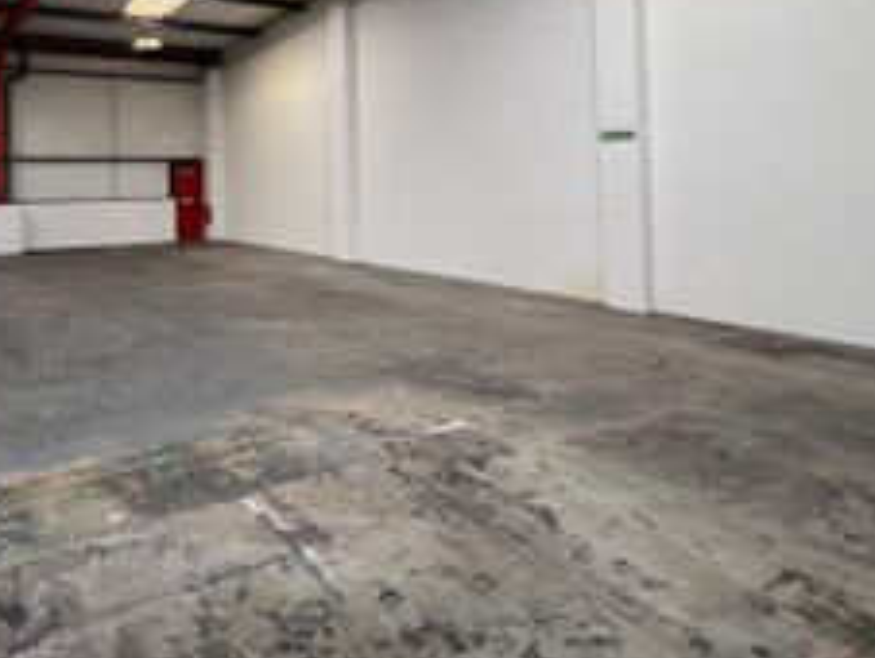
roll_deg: +0.8
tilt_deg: +3.3
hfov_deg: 66.4
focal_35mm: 23
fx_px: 582
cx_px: 163
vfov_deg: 55.8
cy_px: 155
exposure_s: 1/97
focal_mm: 1.57
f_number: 1.8
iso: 250
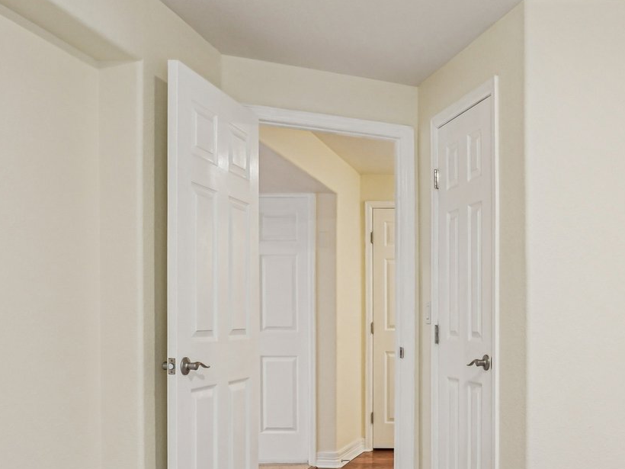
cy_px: 334
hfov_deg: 47.0
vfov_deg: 38.9
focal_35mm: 36
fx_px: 650
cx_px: 545
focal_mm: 10
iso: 400
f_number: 8
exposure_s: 1/6
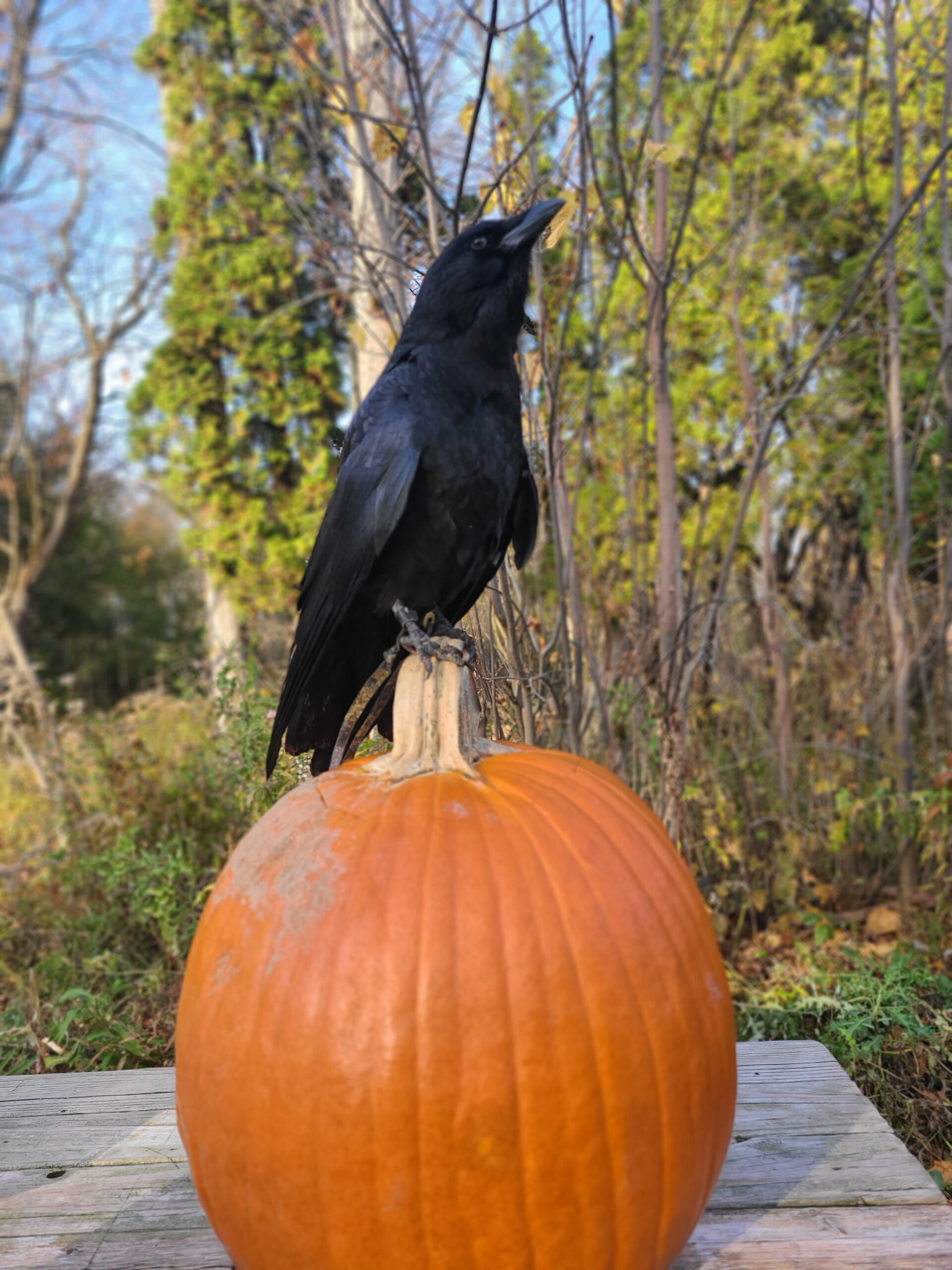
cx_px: 476
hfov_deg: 53.1
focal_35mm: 26
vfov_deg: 67.3
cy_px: 635
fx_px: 953
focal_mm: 5.4
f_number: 1.8
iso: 40
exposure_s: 1/411
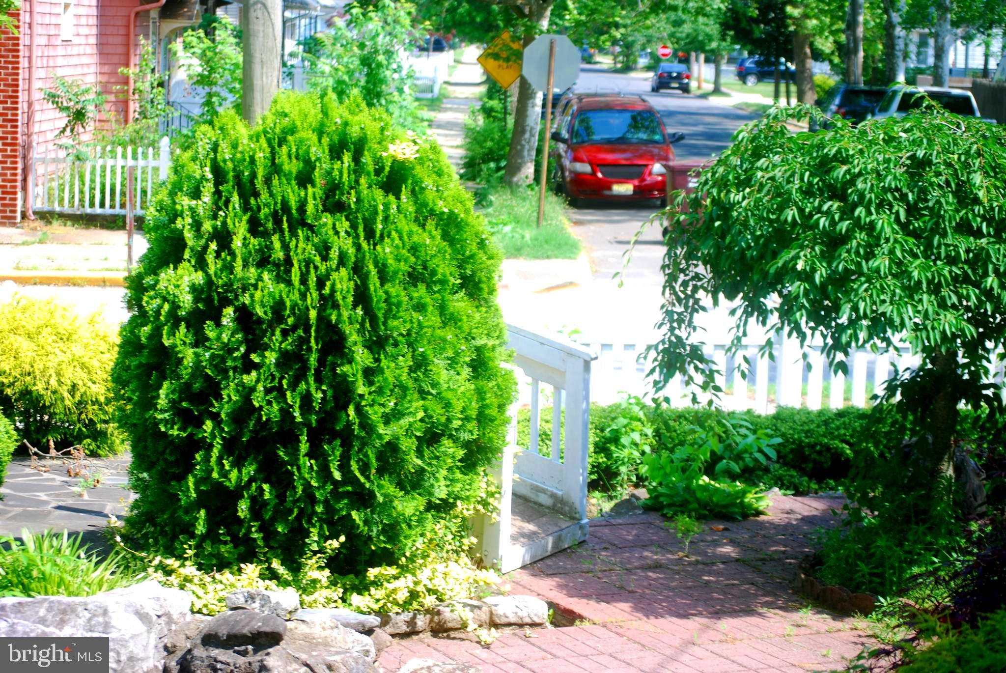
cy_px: 336
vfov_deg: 16.6
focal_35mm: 82
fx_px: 2308
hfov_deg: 24.6
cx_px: 503
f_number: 5.6
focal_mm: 55
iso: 100
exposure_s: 1/125
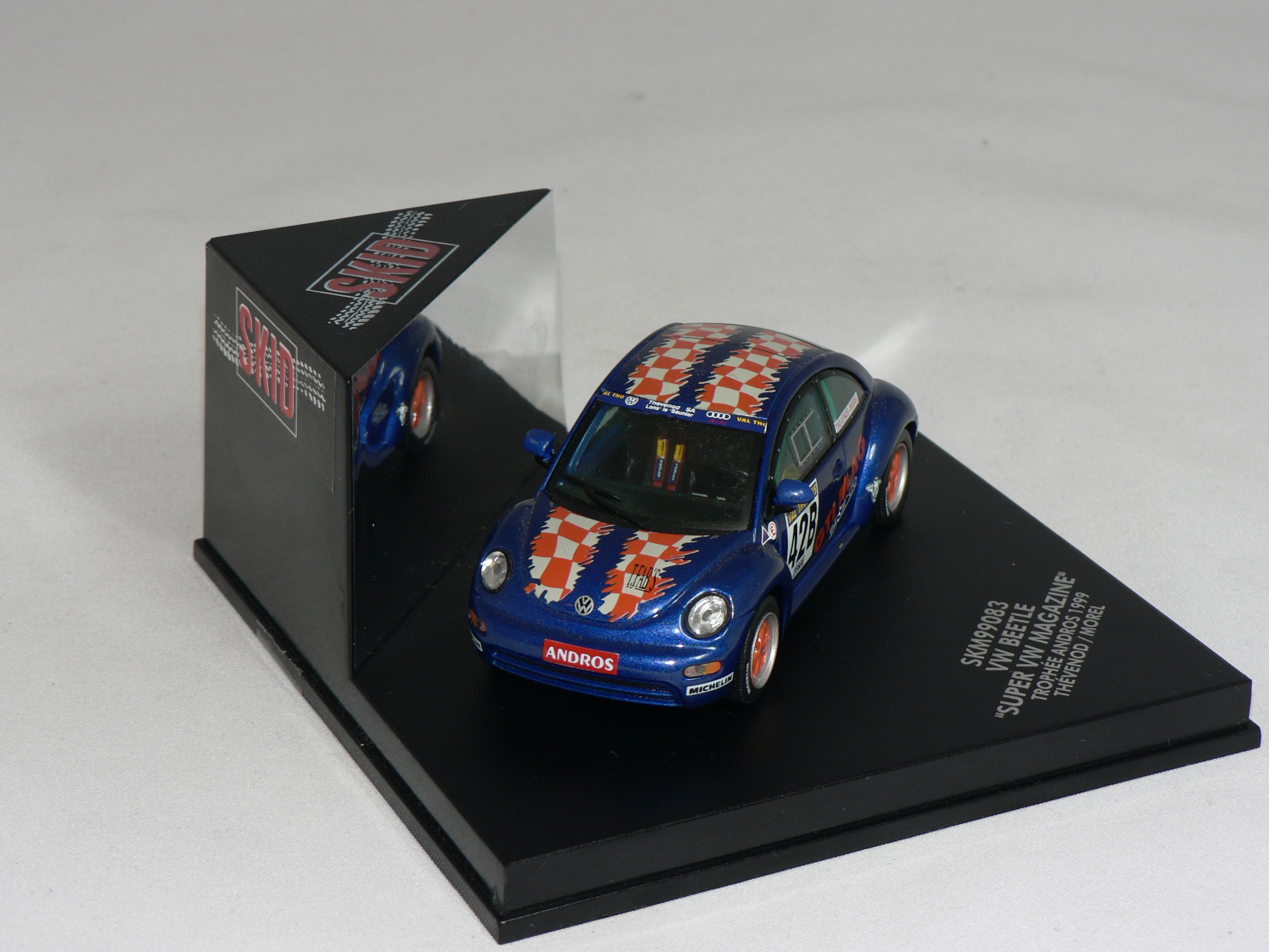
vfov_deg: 17.6
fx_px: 3079
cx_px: 634
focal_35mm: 84
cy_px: 476
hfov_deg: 23.3
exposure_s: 1/60
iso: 80
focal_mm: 14
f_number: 4
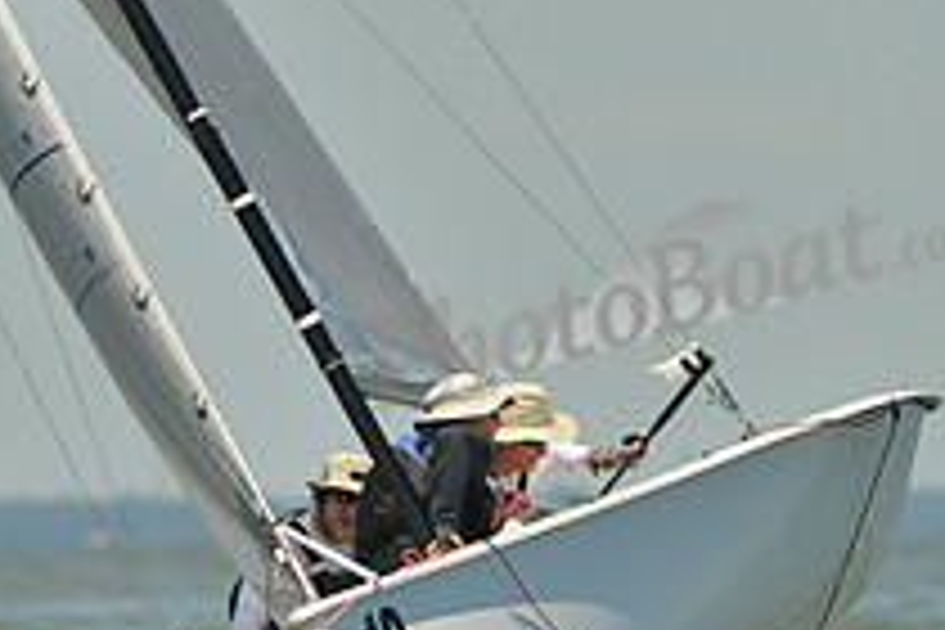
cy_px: 124
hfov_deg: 1.9
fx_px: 29056
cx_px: 135
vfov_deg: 1.2
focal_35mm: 1107
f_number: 6.3
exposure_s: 1/1250
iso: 200
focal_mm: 400
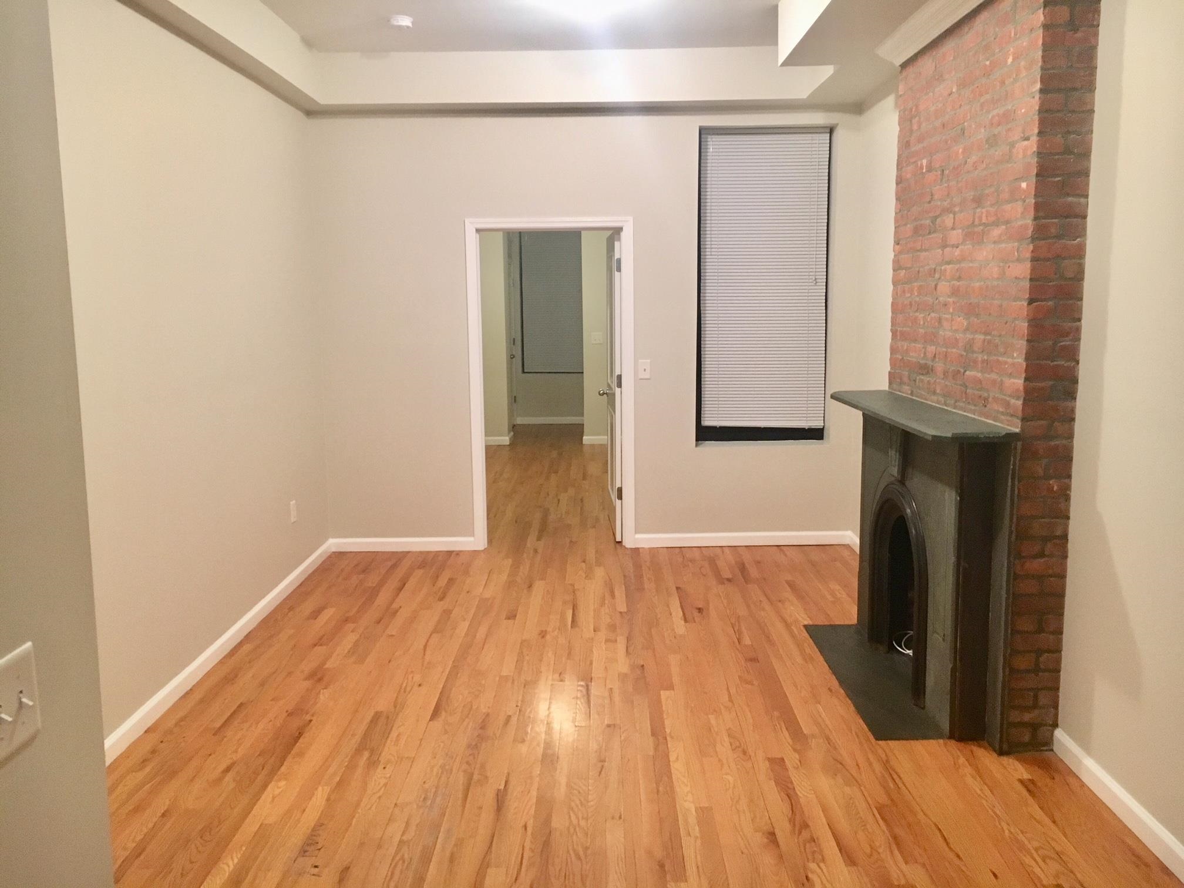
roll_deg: -0.3
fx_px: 992
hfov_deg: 61.7
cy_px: 444
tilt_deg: -8.5
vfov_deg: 48.2
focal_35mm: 29
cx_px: 592
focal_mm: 4.15
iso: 200
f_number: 2.2
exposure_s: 1/24
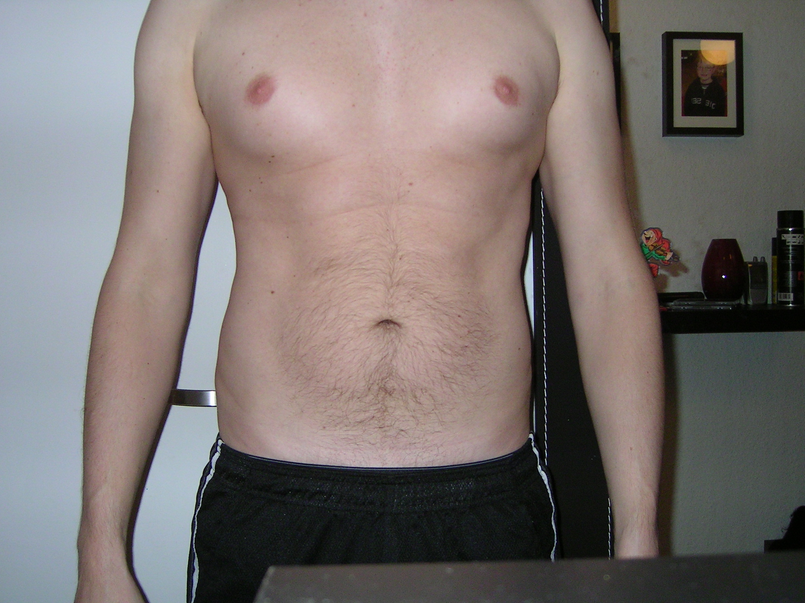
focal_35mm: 37
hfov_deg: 50.1
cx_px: 397
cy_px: 307
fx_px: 860
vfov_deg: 38.7
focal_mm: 5.6
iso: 100
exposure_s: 1/30
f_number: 2.8
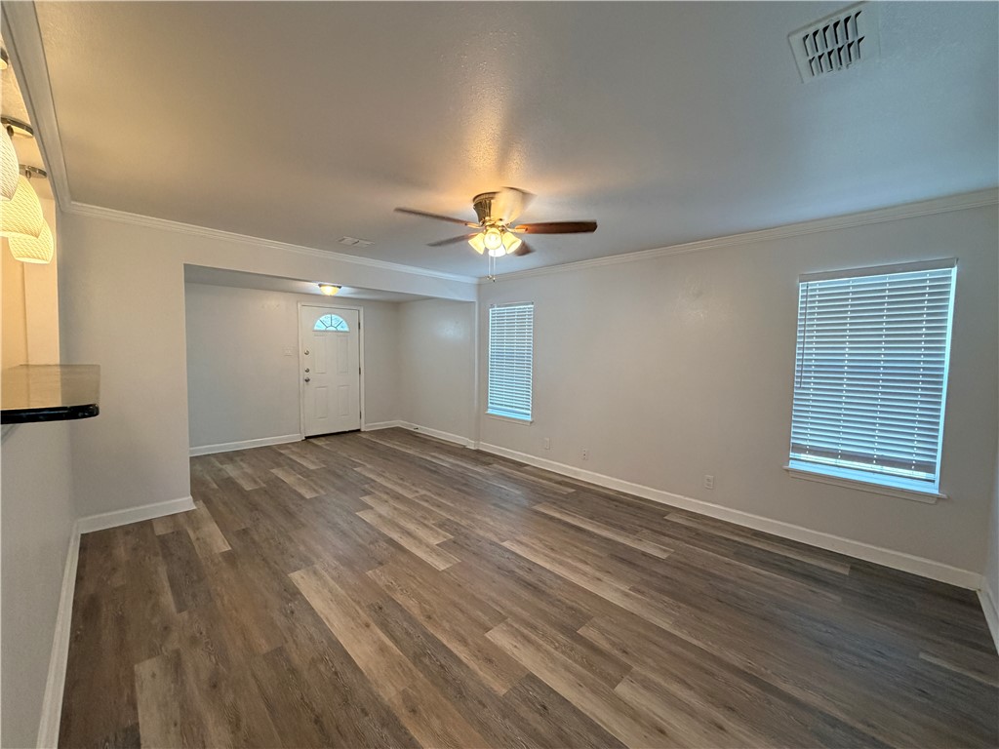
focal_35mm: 14
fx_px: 404
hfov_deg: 102.1
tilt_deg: -3.8
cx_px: 500
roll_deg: -0.7
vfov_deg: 85.7
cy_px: 374
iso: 320
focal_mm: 2.22
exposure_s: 1/120
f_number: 2.2
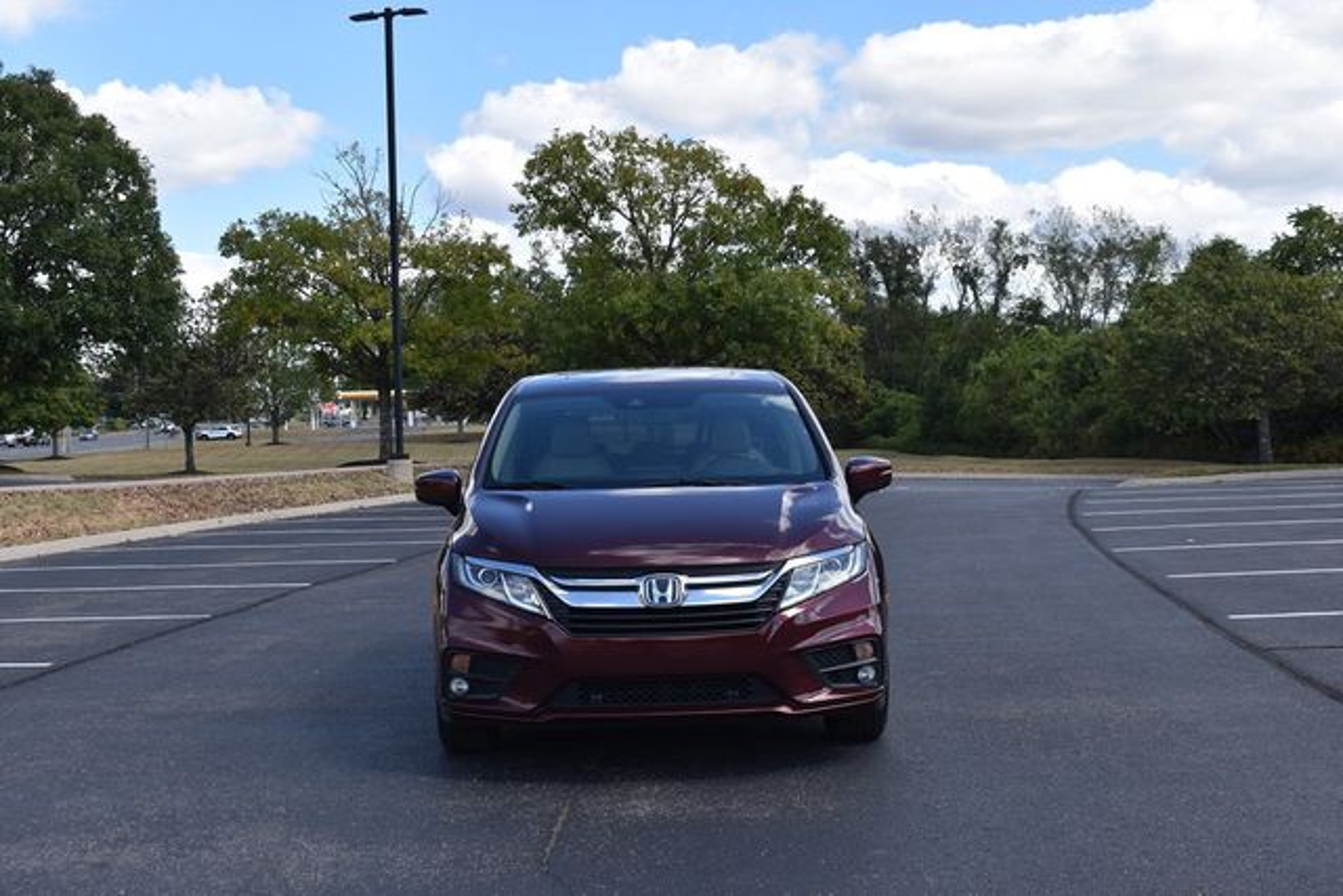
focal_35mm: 48
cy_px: 448
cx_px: 672
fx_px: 1791
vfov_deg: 28.1
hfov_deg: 41.1
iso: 125
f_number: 8
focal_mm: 32
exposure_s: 1/250
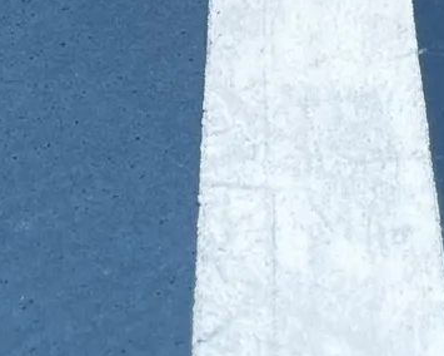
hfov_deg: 10.5
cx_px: 239
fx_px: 2405
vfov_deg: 7.4
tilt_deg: -12.1
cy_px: -735
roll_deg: +0.3
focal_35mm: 183
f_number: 1.6
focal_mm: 5.1
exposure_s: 1/1776
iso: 50
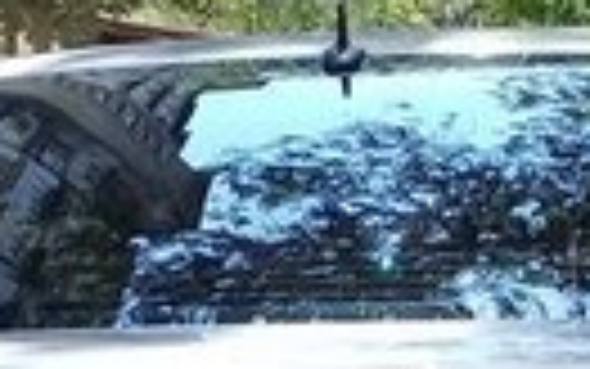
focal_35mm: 165
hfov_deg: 12.6
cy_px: 722
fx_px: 2654
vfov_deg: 7.6
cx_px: 468
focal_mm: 3.3
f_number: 2.2
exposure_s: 1/282
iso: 50
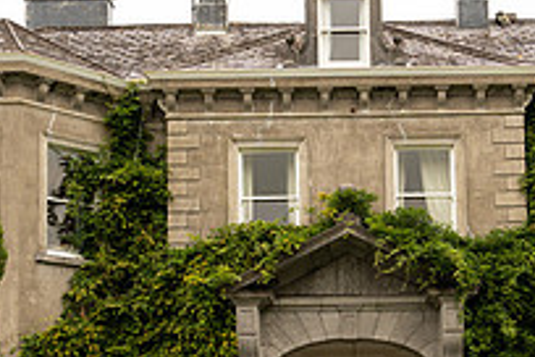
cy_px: 377
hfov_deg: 27.2
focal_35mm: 74
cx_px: 359
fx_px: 1100
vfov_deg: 17.9
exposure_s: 1/200
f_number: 5.6
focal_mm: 26
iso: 200
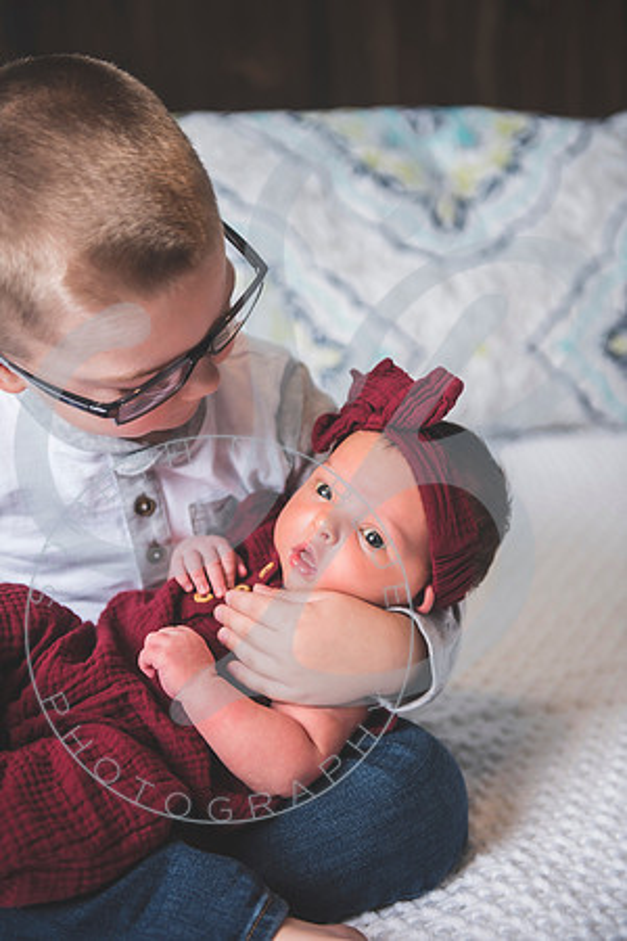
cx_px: 314
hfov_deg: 22.6
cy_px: 470
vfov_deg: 33.4
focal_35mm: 60
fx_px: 1567
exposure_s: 1/100
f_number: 2.8
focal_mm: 60
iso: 100
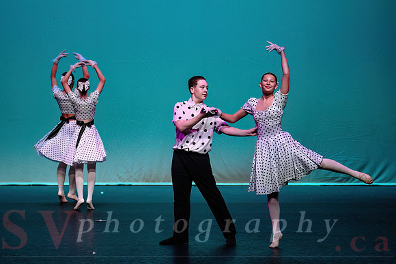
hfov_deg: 14.2
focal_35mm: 145
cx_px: 198
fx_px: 1591
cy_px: 182
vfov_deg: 9.5
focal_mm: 105
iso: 1600
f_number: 2.8
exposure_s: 1/800
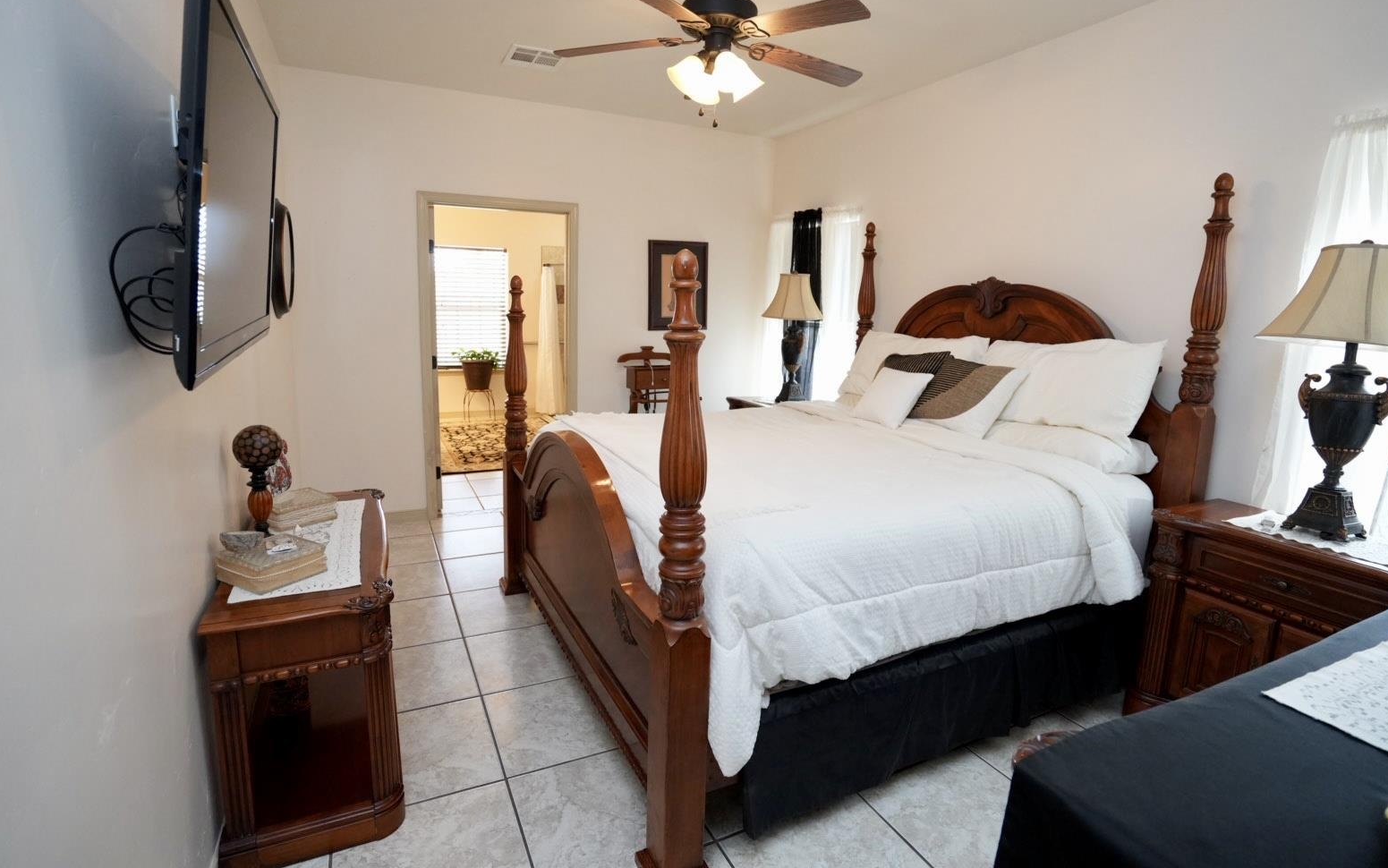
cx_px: 692
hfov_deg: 94.4
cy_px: 406
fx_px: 643
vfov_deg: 68.0
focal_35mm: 17
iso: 3200
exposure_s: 1/160
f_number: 4
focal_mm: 16
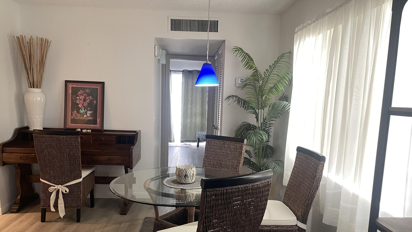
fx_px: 317
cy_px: 152
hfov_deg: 66.1
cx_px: 204
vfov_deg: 39.8
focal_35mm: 29
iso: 200
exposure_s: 1/60
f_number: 1.6
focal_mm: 4.2
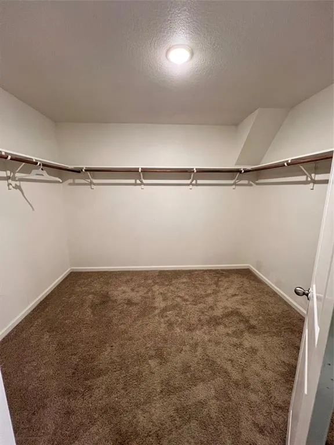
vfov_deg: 106.2
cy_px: 222
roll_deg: -0.5
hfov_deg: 89.9
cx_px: 167
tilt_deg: -10.9
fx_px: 167
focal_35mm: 13
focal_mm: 1.57
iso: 250
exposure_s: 1/60
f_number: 1.8
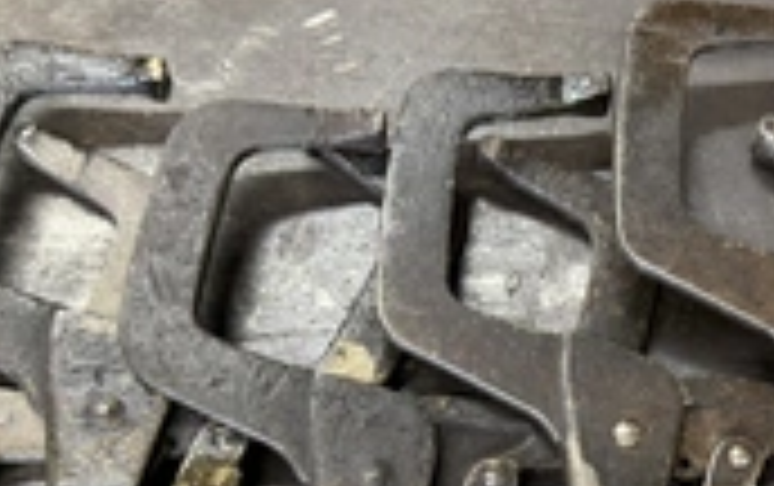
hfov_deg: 33.8
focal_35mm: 59
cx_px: 585
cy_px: 436
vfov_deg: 21.6
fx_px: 1246
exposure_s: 1/60
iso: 200
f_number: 1.78
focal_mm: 6.76
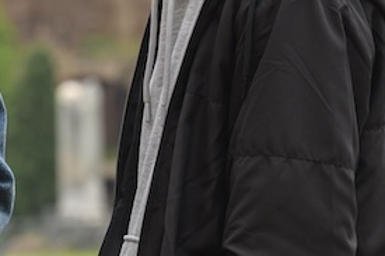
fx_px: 7471
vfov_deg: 2.0
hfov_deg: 2.9
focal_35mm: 699
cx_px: -190
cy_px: 50
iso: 640
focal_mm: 160
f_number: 8
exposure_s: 1/200
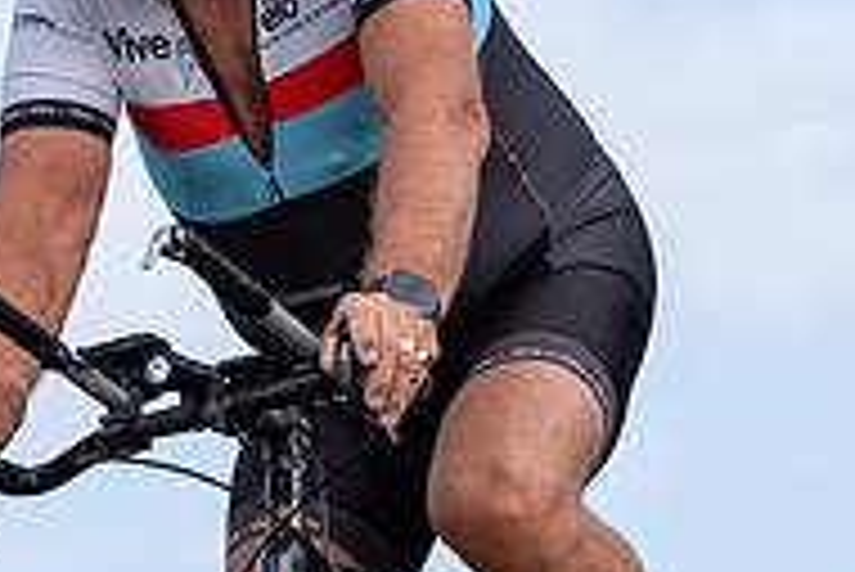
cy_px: 65
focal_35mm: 214
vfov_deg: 6.4
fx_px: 5086
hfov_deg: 9.6
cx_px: 117
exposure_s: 1/800
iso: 125
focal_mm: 70
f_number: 5
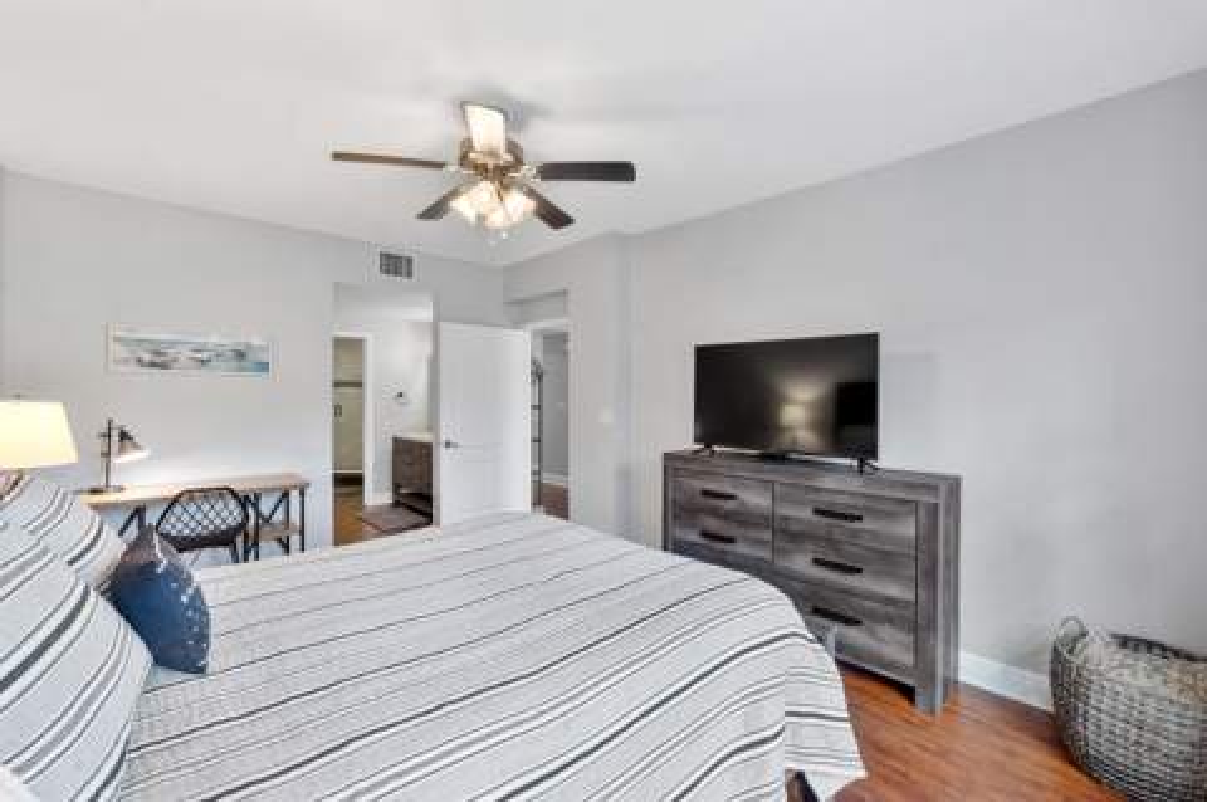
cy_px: 401
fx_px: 502
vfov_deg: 77.2
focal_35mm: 15
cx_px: 604
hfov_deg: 100.4
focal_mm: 10
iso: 160
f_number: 11
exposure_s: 1/2.5
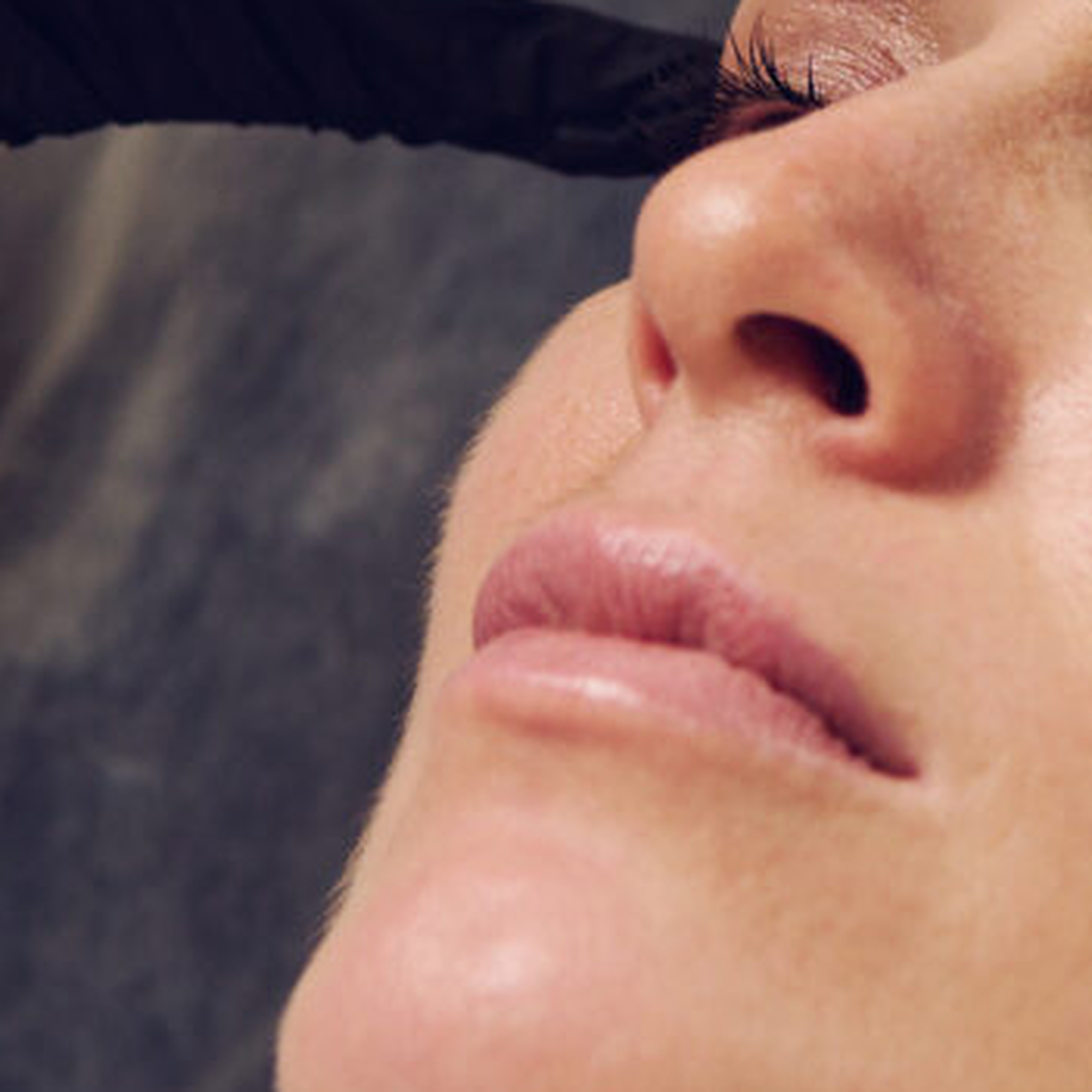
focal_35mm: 217
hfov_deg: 8.0
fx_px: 7745
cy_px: 201
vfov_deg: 8.0
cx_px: 890
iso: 250
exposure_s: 1/125
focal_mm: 35
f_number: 2.8
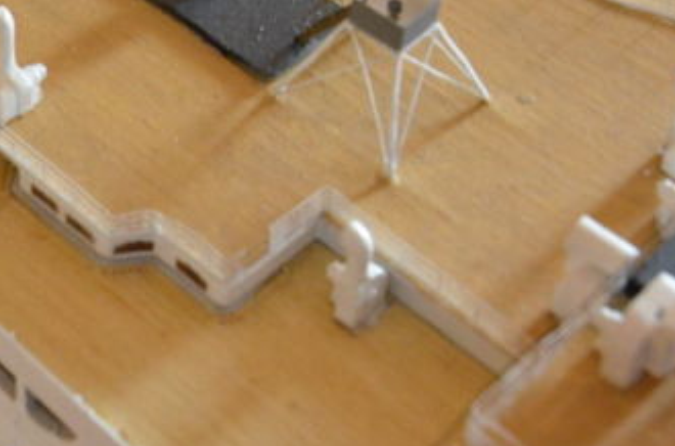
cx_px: -125
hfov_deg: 19.3
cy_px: -143
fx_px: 1870
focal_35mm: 100
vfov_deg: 13.1
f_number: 7.1
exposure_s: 1/80
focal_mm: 22
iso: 3200
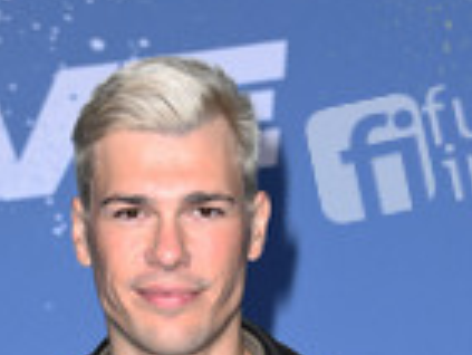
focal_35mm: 250
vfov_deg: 5.8
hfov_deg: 7.9
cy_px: 646
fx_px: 3412
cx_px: 174
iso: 1250
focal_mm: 92
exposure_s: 1/250
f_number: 5.6
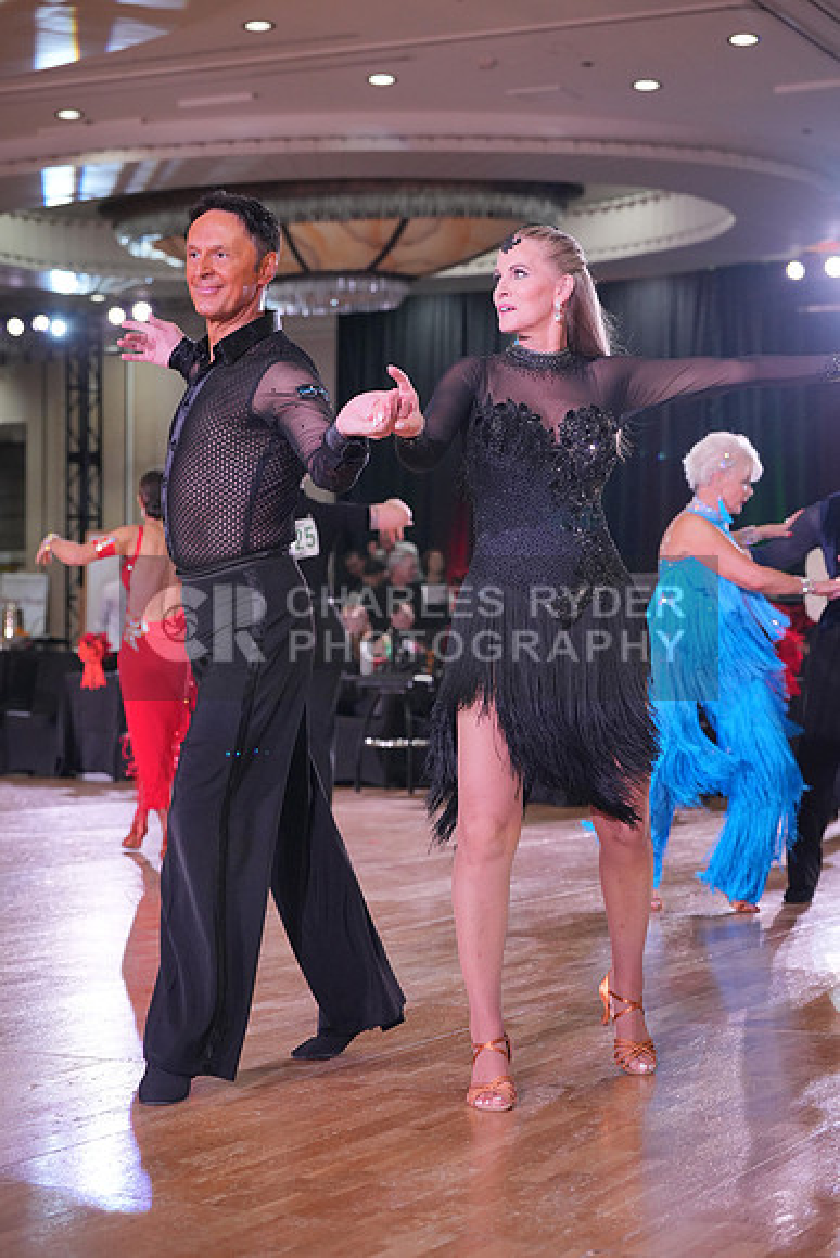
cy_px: 629
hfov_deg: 19.5
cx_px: 420
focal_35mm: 70
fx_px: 2448
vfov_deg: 28.8
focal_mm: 70
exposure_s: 1/500
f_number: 4
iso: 2000
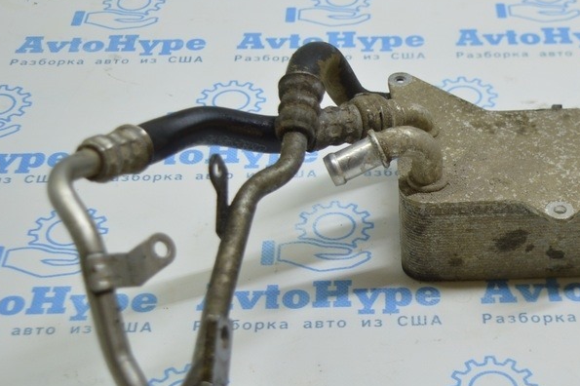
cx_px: 421
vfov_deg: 18.2
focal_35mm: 75
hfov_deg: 26.8
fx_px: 1205
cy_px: 225
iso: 400
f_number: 4.2
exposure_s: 1/60
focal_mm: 29
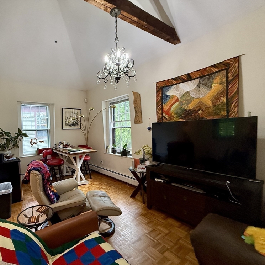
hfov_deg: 80.8
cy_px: 136
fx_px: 147
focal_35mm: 17
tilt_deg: -1.9
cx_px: 86
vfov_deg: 83.9
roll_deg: +1.5
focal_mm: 2.22
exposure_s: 1/60
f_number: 2.2
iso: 320
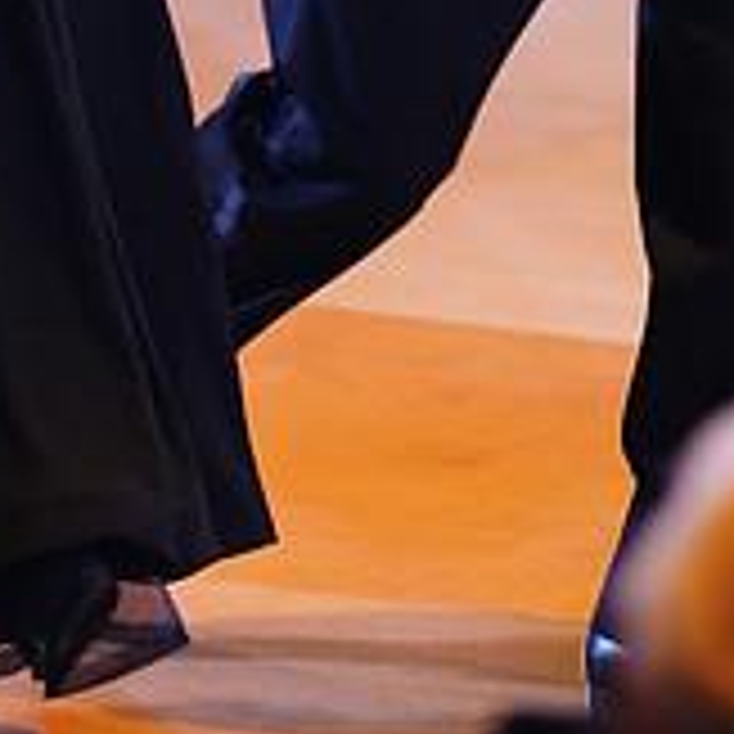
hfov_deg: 3.3
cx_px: 304
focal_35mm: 538
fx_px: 12906
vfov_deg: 3.2
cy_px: -401
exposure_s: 1/400
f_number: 2.8
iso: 5000
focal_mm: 178
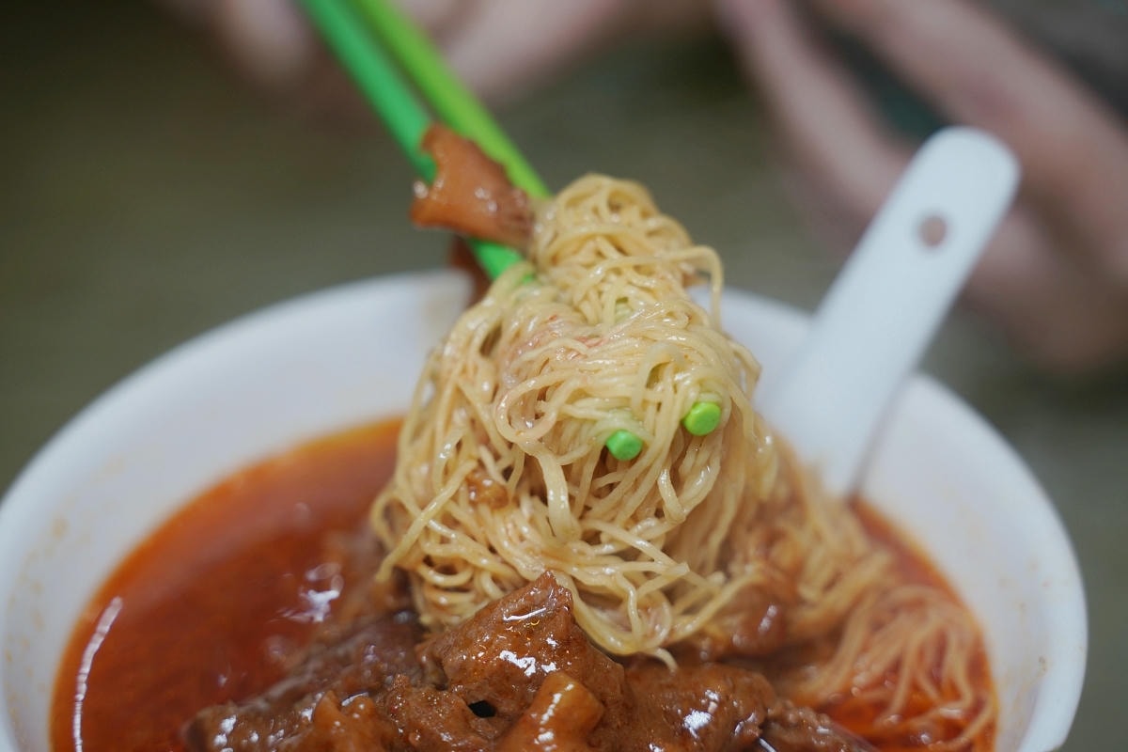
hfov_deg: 27.0
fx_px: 2350
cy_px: 376
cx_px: 564
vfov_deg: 18.2
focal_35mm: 75
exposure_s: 1/80
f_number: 4
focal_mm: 75
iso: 125
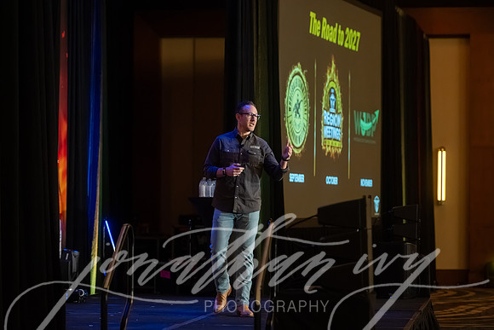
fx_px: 1603
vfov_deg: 11.7
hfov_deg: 17.5
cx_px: 247
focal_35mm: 117
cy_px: 165
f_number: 2.8
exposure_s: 1/200
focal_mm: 116
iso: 8000
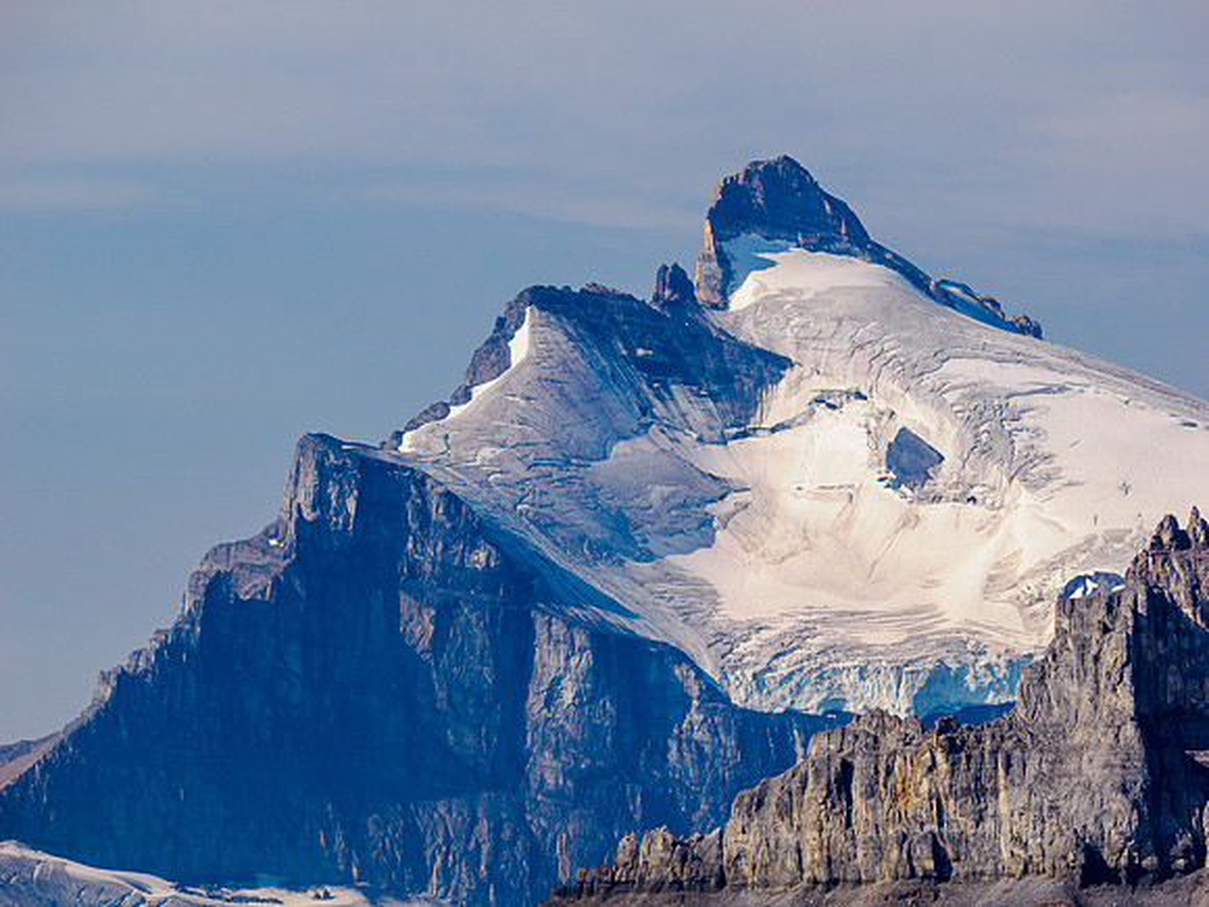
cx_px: 604
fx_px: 8382
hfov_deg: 8.2
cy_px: 454
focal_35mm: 240
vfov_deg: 6.2
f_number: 8
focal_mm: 120
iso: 200
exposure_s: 1/250
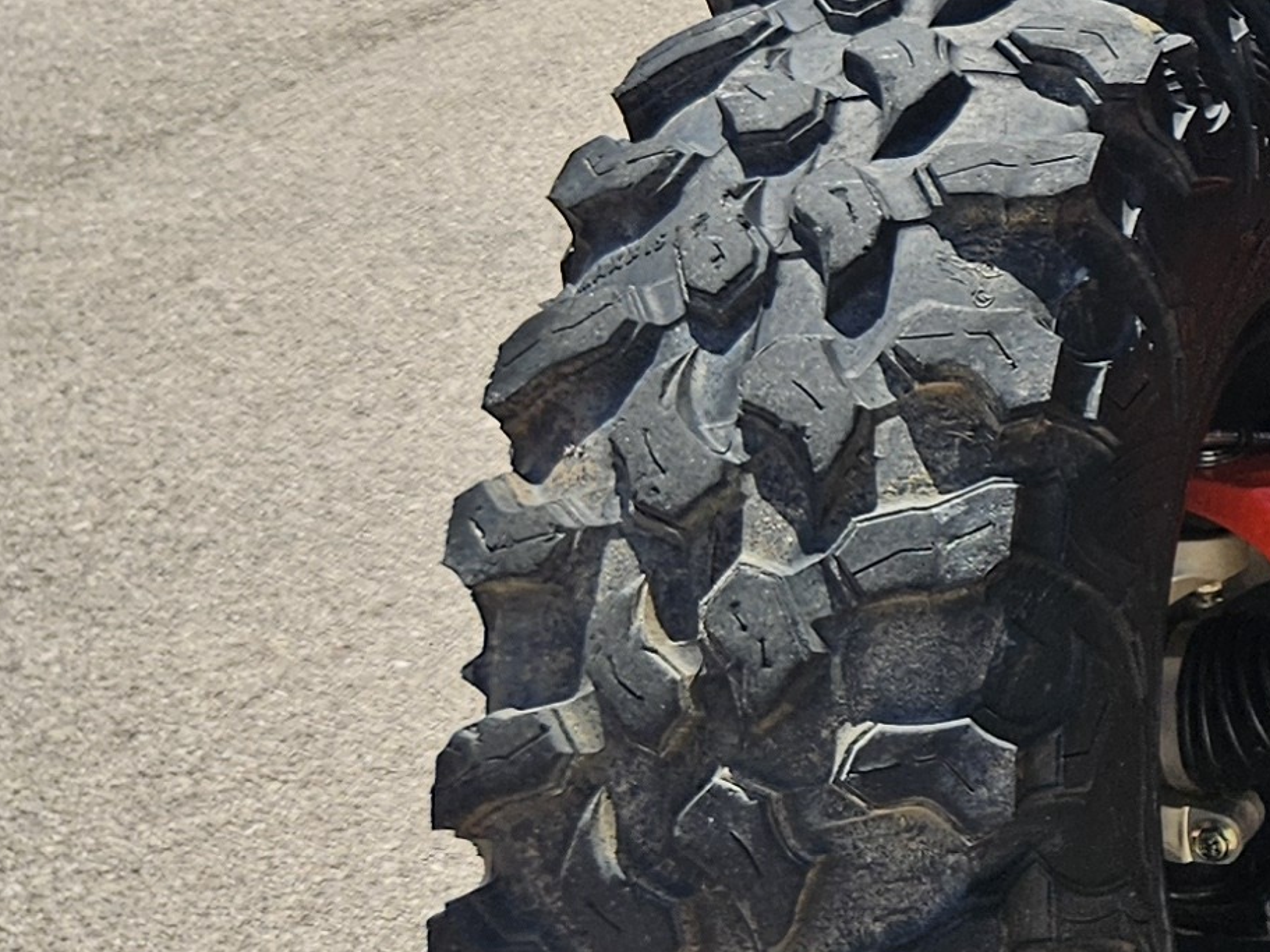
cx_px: 2380
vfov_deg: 14.5
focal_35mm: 101
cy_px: 148
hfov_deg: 16.0
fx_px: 3705
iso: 25
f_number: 1.8
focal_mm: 5.4
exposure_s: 1/1358
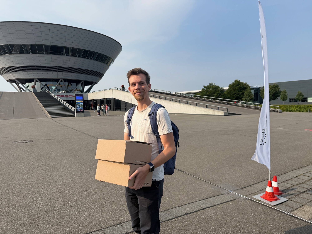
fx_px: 216
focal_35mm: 24
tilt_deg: -2.4
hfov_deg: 71.6
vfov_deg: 56.8
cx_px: 156
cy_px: 117
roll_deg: +1.1
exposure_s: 1/3425
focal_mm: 6.76
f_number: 1.78
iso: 80
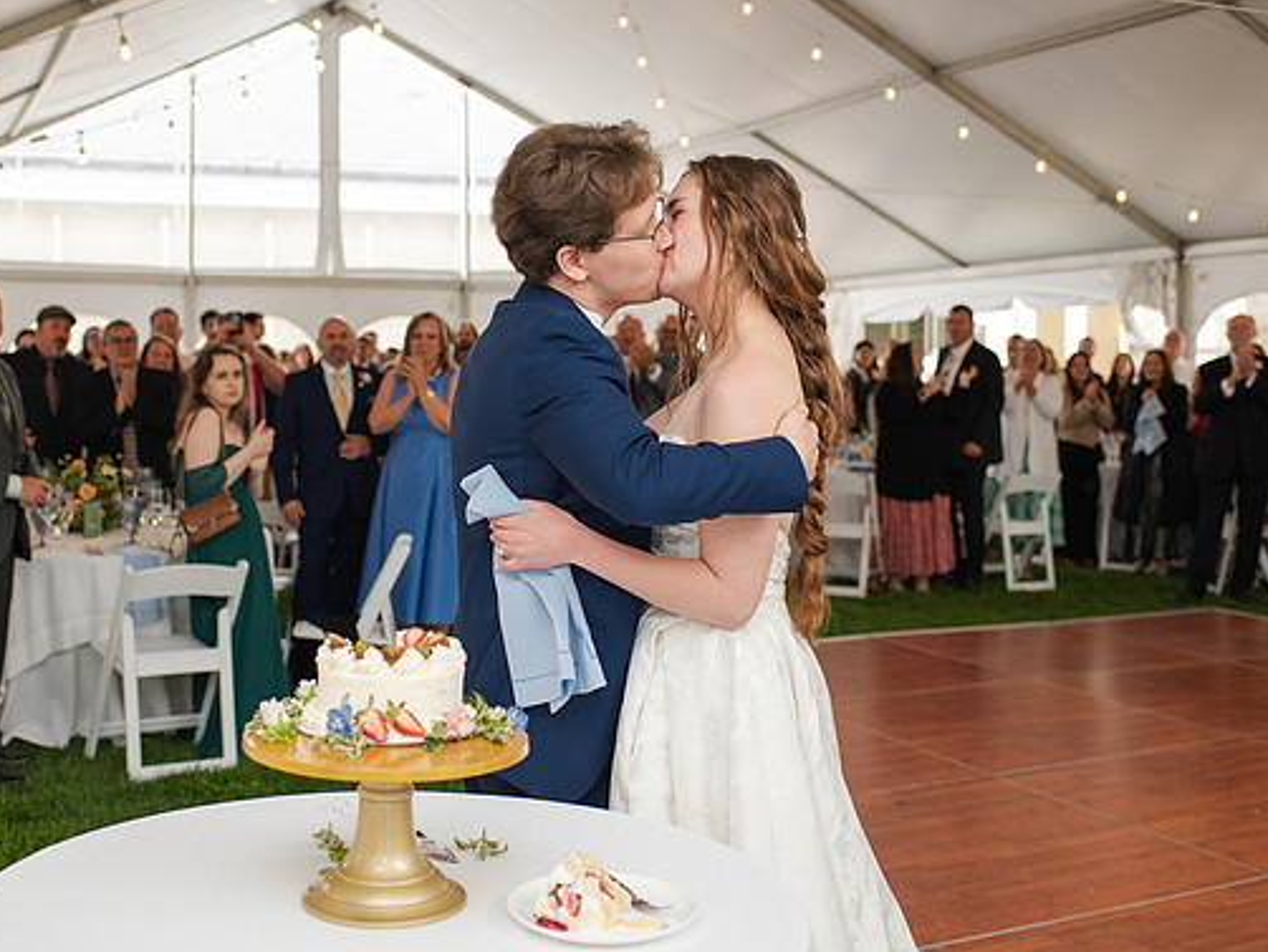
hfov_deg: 43.7
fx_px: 1576
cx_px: 556
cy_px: 457
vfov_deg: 33.6
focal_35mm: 43
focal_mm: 35
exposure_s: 1/200
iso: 800
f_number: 3.2
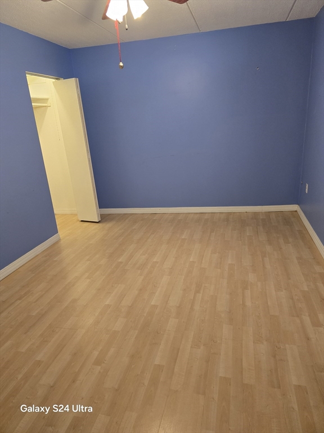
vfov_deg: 73.9
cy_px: 216
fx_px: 287
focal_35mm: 23
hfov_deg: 58.9
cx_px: 162
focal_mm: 6.3
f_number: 1.7
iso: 400
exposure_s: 1/120
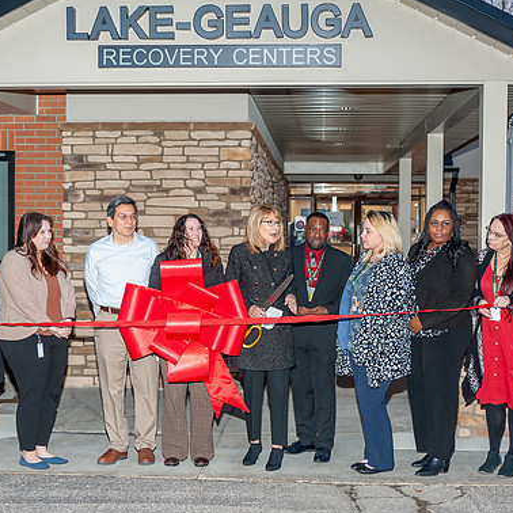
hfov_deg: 28.6
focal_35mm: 60
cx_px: 254
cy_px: 259
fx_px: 1006
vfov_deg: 28.6
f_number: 2.8
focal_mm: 46
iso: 640
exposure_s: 1/160
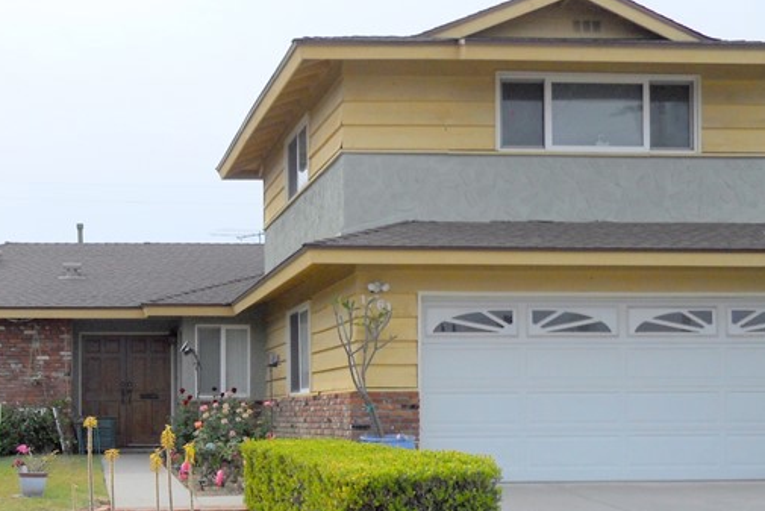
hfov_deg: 32.3
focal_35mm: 59
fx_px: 1254
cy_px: 400
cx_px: 77
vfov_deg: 22.7
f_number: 5.4
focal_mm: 5
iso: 80
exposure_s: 1/320
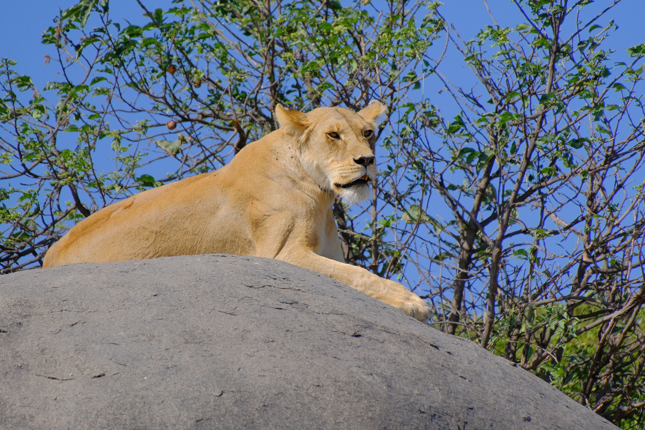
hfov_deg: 4.6
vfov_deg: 3.1
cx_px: 322
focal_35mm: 450
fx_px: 8062
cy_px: 215
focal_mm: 300
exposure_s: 1/900
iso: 320
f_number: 7.1
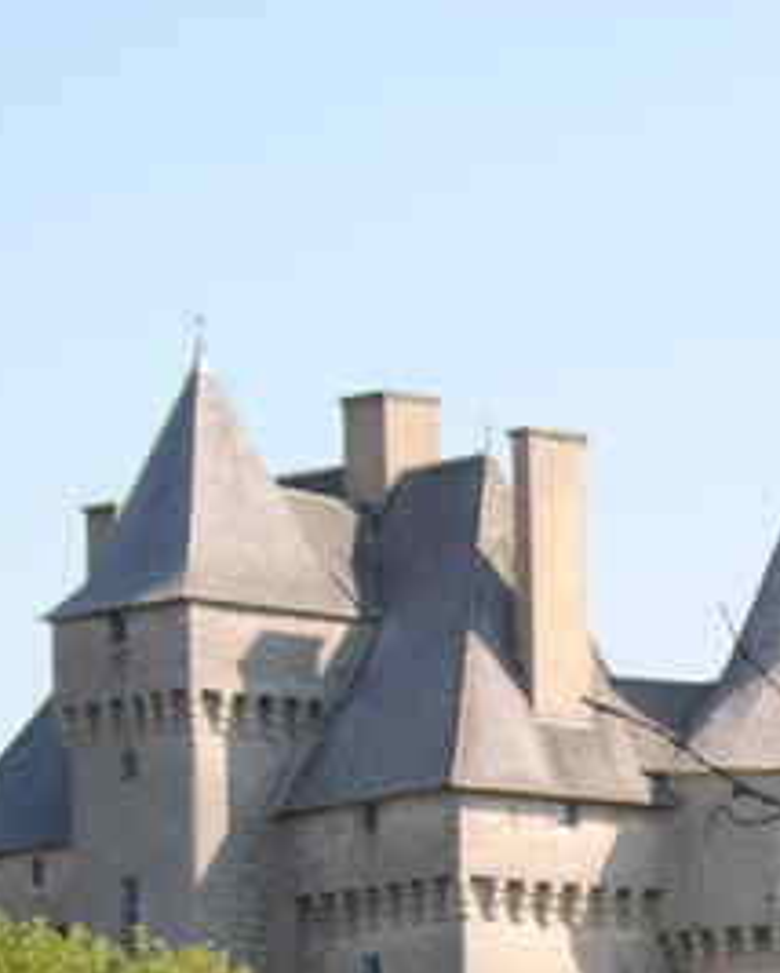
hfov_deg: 5.7
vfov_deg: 7.2
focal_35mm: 266
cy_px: 1394
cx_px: 1345
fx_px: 7667
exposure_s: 1/200
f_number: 6.3
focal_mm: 42
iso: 100
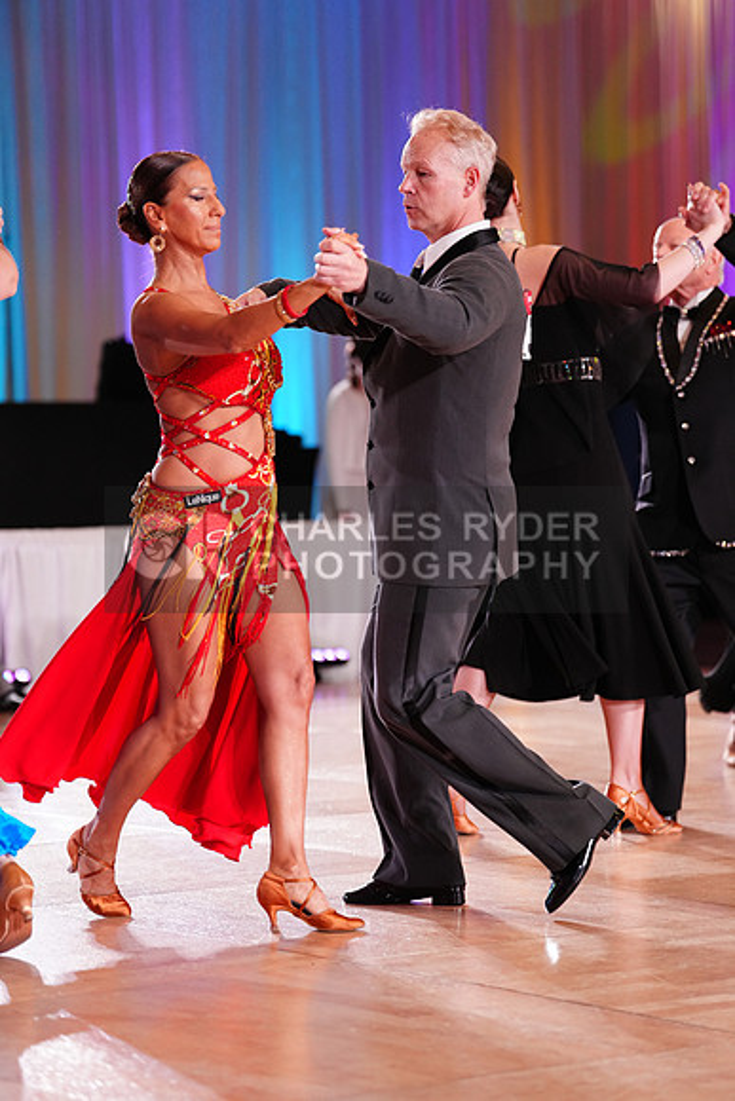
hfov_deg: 12.6
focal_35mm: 109
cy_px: 550
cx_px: 368
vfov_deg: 18.8
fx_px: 3336
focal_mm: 109
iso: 2000
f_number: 2.8
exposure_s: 1/500
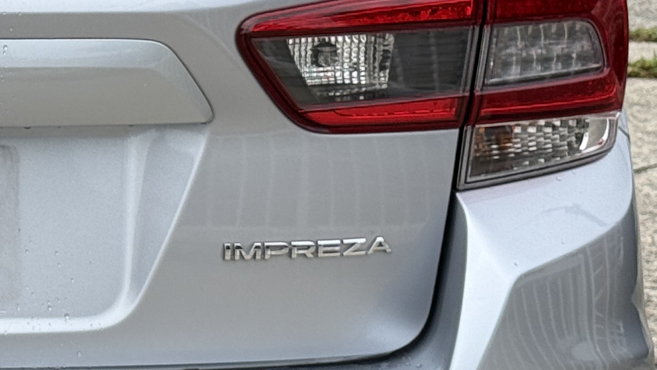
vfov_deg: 7.6
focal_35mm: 159
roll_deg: +1.4
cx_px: -154
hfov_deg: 13.1
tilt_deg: -11.0
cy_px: 114
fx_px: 2770
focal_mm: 6.76
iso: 64
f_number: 1.78
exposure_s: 1/2865
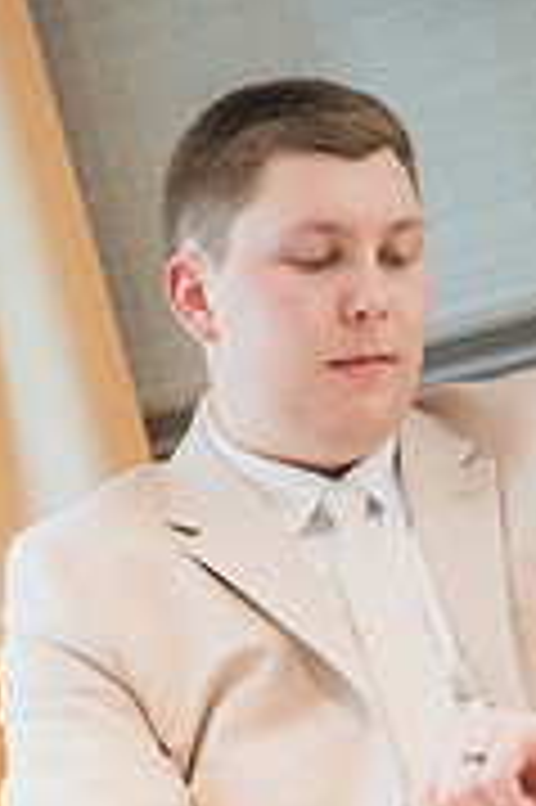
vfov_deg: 15.7
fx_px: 2819
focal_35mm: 126
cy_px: 928
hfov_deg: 10.8
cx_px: 162
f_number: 1.4
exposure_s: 1/80
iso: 200
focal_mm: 50
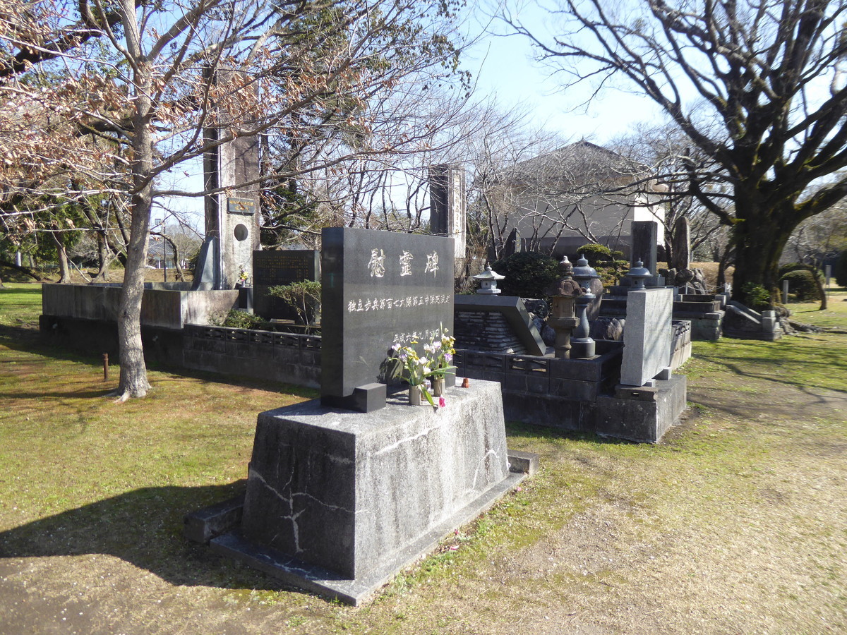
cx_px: 424
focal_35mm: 25
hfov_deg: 69.4
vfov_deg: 54.9
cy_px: 318
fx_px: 612
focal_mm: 4.3
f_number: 3.3
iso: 100
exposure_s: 1/400
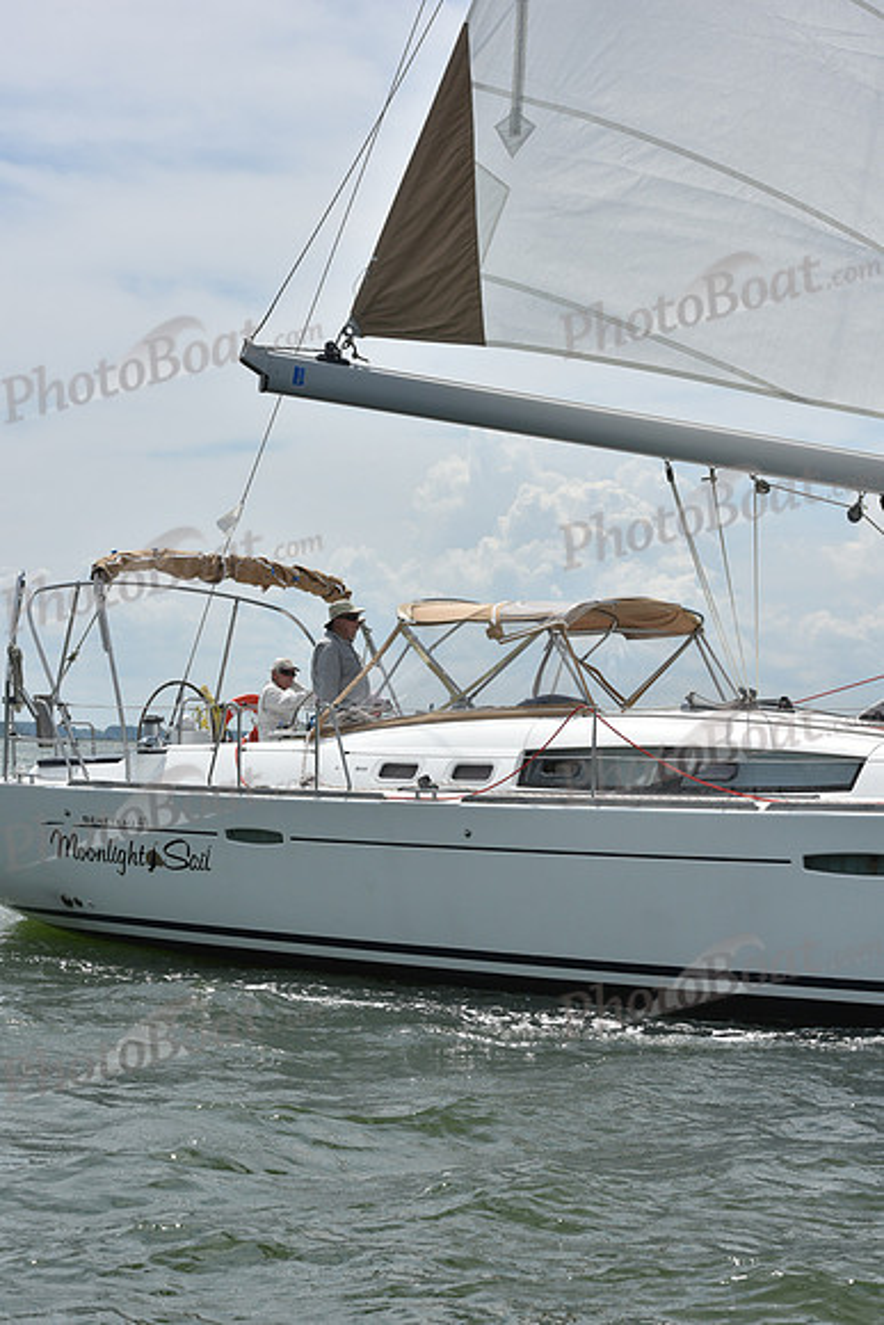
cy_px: 662
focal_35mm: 70
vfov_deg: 28.8
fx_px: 2577
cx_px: 442
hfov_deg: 19.5
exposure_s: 1/1000
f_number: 11
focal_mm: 70
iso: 320
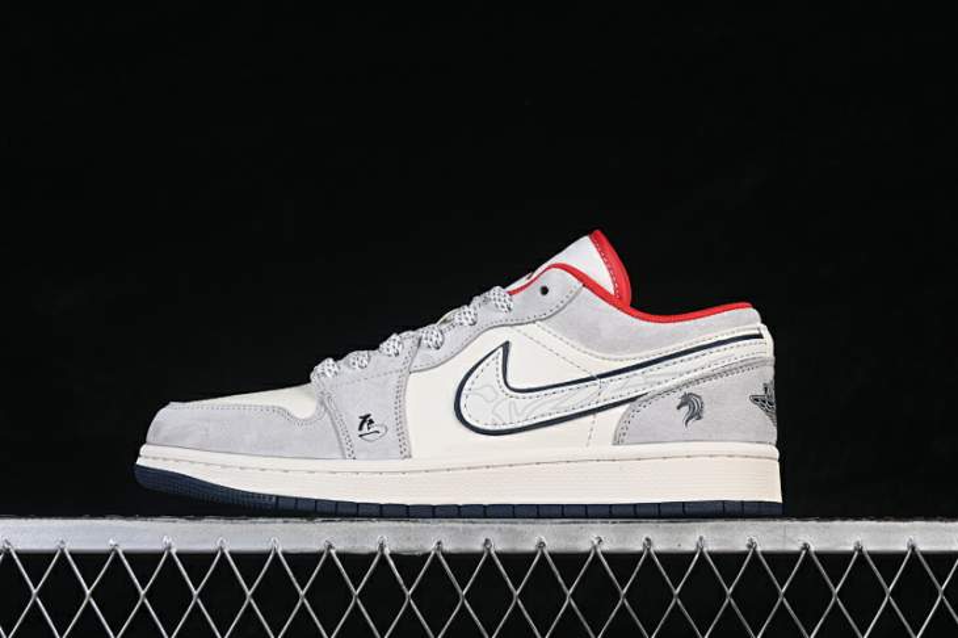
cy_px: 319
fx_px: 1995
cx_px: 479
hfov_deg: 27.0
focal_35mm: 75
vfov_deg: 18.2
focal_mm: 50
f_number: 8
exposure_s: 1/80
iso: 160
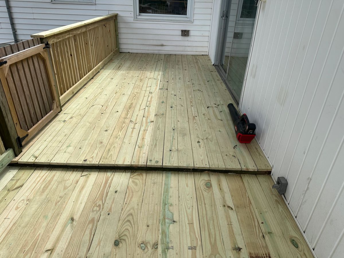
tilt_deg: -26.8
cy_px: 129
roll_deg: -0.7
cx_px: 172
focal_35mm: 24
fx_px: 239
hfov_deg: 71.6
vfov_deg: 56.8
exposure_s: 1/2028
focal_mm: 6.86
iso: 80
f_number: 1.78
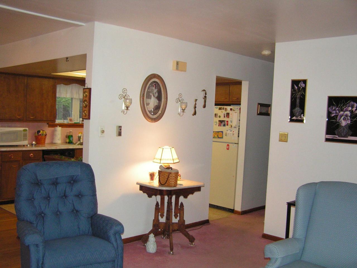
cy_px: 134
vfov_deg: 37.7
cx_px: 178
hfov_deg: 49.0
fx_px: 392
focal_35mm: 38
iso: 200
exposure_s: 1/40
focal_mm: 6.3
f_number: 2.8
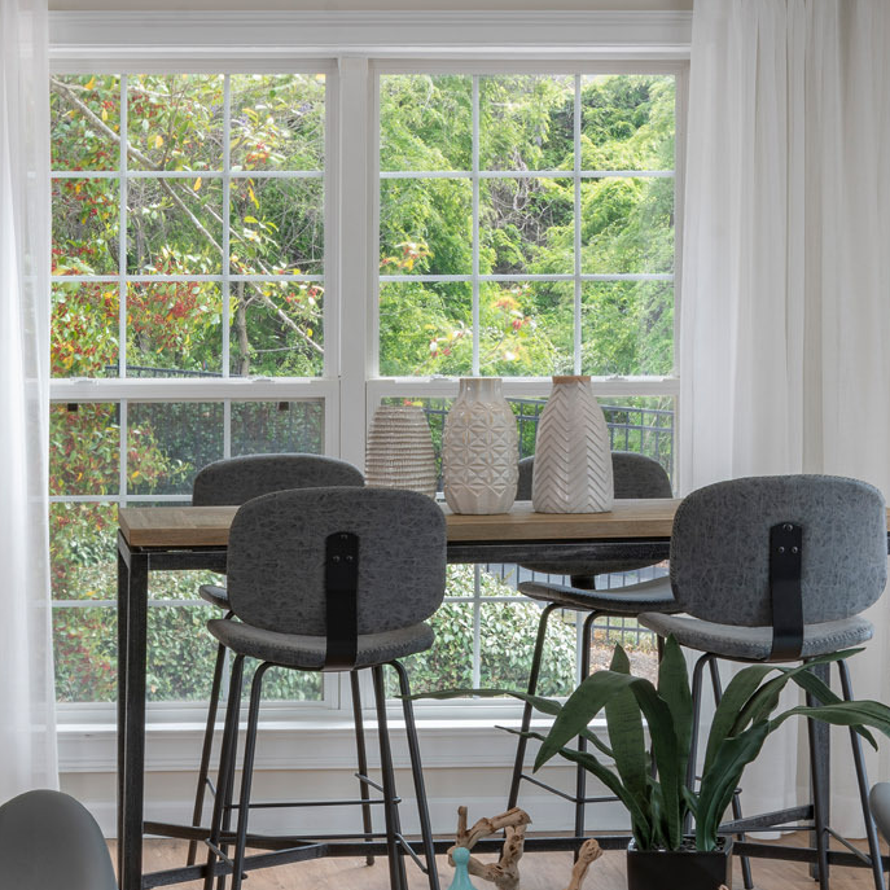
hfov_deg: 22.5
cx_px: 193
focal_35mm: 76
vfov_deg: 22.5
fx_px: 2211
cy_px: 692
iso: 80
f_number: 16
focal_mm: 32
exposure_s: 1/5
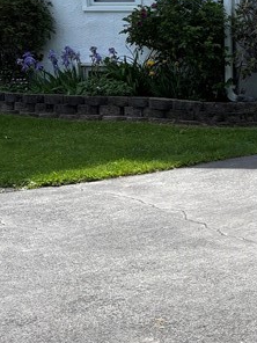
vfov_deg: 21.8
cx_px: 402
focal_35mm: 90
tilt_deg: -8.1
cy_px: 152
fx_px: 891
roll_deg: +0.1
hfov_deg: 15.0
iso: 50
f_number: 1.6
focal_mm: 5.96
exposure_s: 1/1437
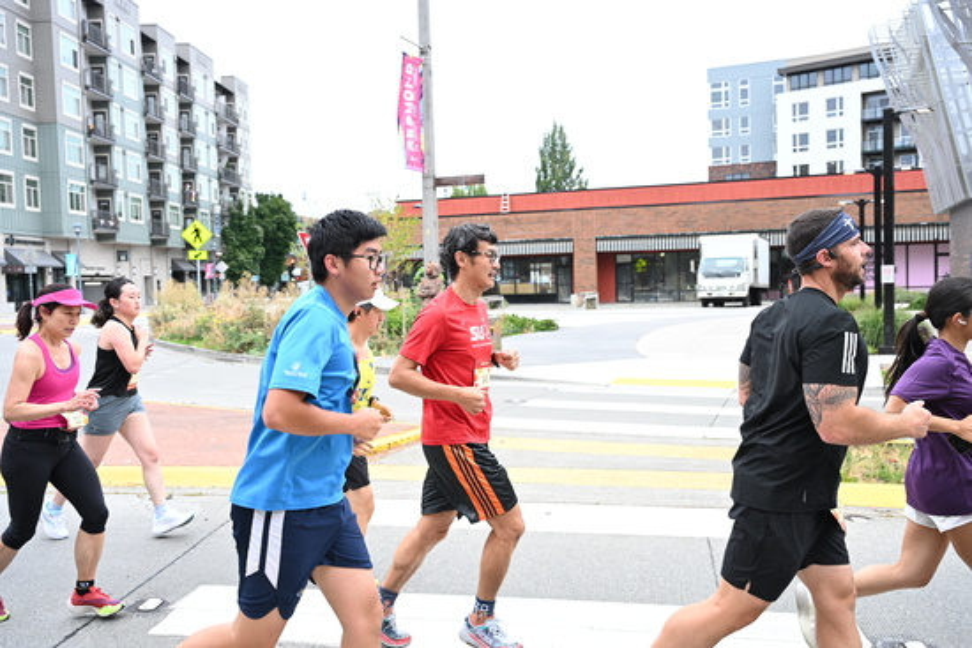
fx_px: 864
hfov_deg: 58.7
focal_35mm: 32
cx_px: 486
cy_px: 324
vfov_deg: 41.1
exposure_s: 1/640
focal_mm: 32
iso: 2000
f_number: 4
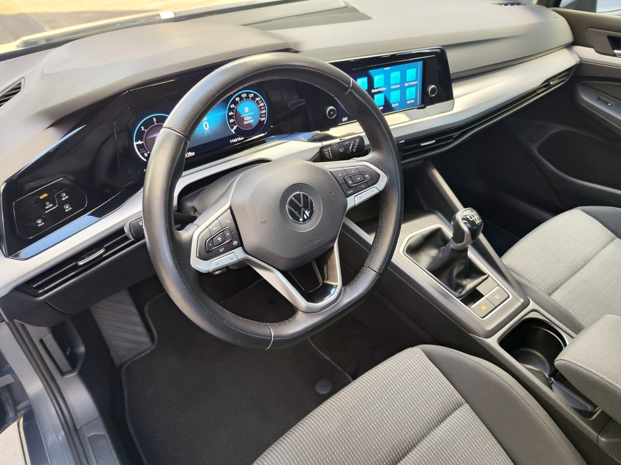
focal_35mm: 23
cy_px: 232
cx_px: 310
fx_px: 413
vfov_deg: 58.9
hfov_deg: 73.9
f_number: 1.69
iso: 288
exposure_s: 1/100
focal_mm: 7.01
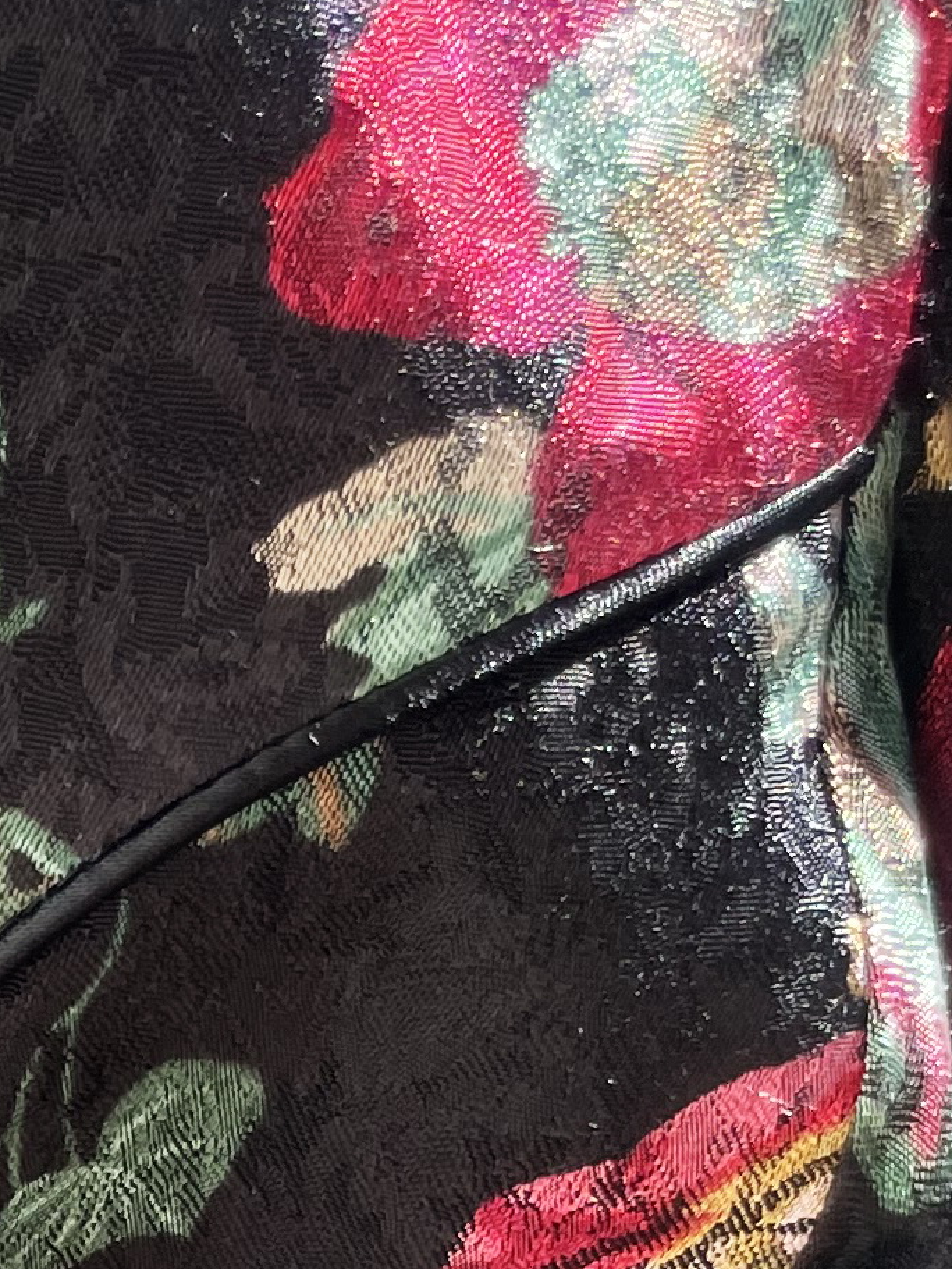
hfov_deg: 11.4
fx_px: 4217
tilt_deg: -34.2
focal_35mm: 115
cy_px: 1876
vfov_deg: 15.8
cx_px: -1062
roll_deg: +2.4
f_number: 1.6
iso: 32
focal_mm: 4.2
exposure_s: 1/430
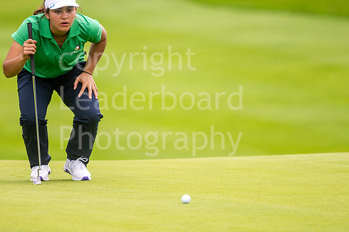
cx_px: 147
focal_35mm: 617
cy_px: 98
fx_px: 5977
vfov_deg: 2.2
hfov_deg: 3.3
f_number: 4
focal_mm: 300
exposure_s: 1/800
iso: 200
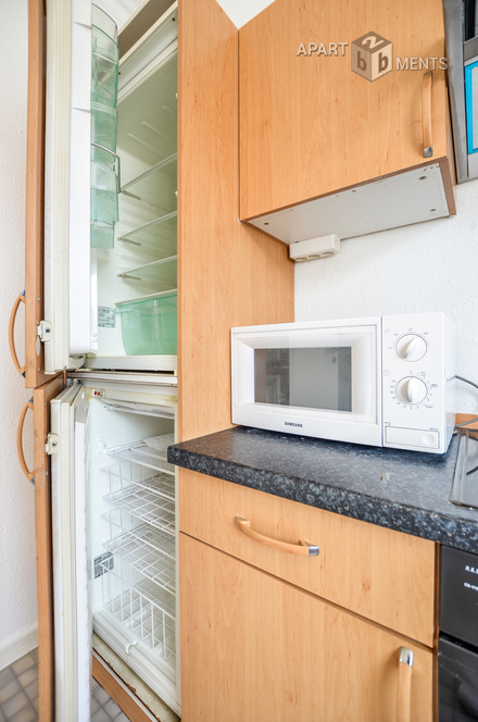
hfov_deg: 77.1
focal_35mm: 15
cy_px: 361
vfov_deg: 100.5
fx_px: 300
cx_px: 239
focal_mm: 10
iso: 140
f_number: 3.5
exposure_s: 1/30
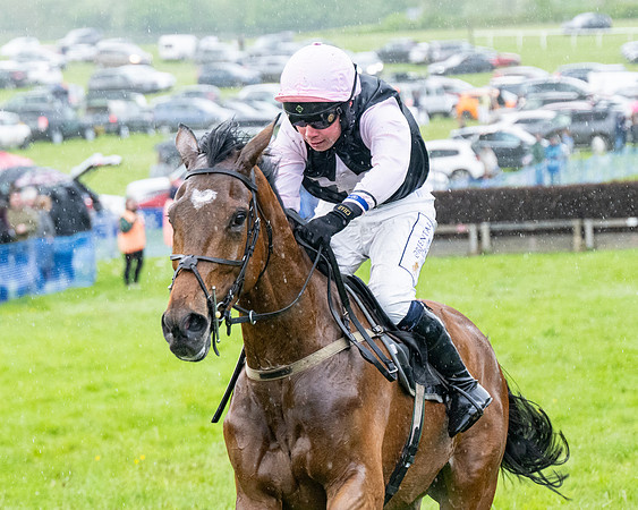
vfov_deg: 7.8
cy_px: 204
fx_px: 3746
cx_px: 256
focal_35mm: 198
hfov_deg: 9.7
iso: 2000
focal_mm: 98
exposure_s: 1/800
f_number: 4
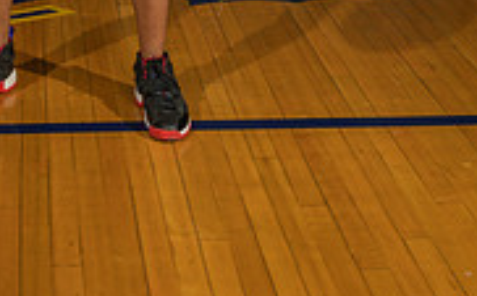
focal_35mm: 96
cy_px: -212
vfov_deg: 12.5
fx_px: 1246
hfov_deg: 21.5
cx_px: 134
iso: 160
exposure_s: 1/200
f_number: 7.1
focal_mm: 38
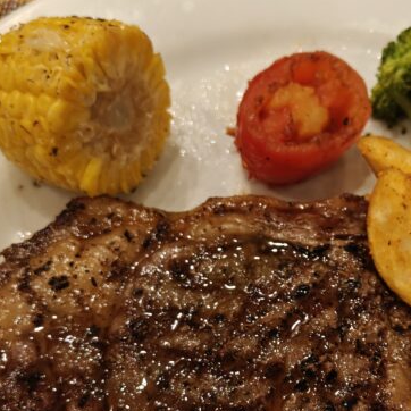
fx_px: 806
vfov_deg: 28.1
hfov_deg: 28.2
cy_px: 325
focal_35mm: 60
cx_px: 302
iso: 800
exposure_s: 1/50
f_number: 1.8
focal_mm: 5.59
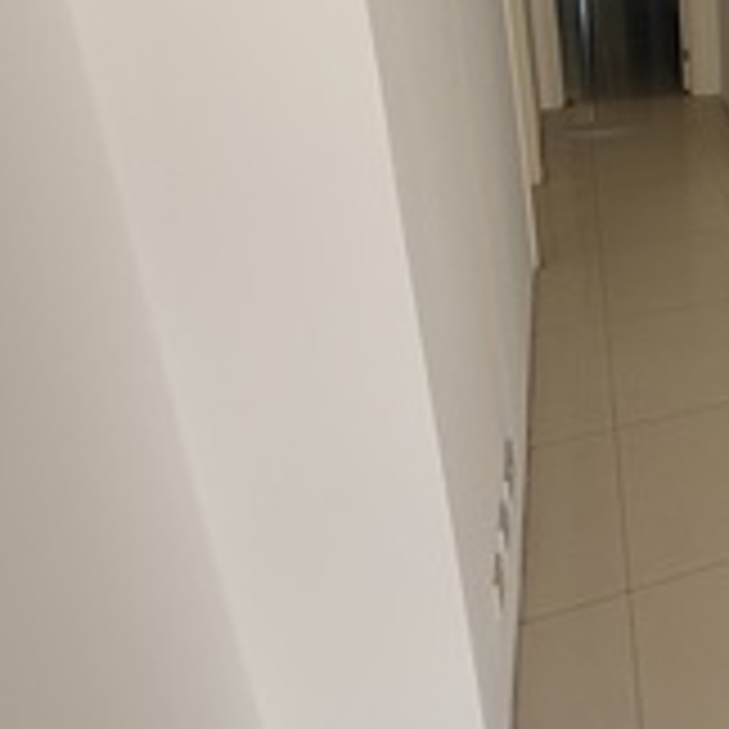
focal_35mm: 35
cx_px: 920
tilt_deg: -14.8
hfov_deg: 34.9
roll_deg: -1.3
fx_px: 834
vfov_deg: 43.0
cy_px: 65
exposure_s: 1/121
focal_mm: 2.22
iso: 125
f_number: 2.2
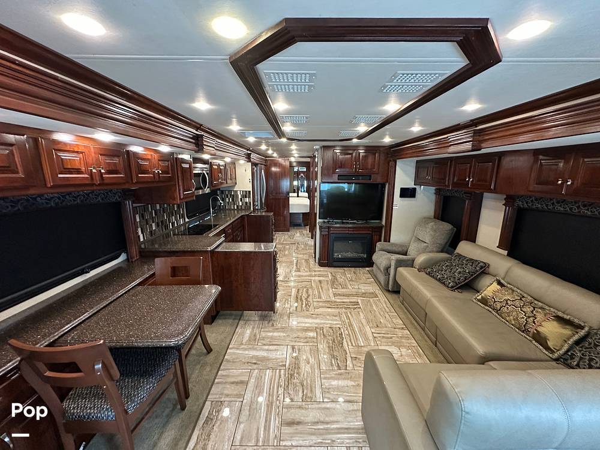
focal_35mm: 14
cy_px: 225
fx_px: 243
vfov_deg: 85.7
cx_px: 300
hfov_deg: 102.1
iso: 640
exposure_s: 1/58
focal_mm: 2.22
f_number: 2.2
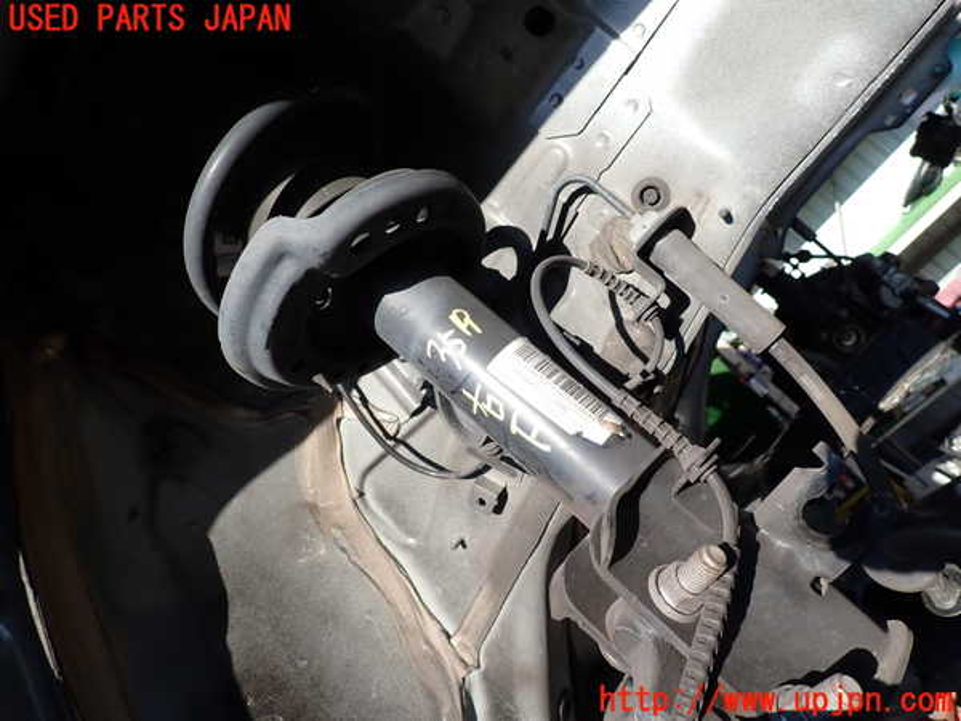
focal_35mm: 25
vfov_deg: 54.9
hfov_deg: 69.4
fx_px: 694
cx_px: 480
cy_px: 360
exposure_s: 1/500
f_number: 2.8
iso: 100
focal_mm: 4.5
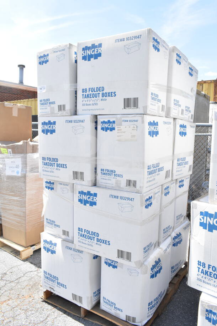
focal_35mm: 27
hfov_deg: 48.0
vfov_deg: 67.4
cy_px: 163
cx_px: 108
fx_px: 244
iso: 1600
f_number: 13
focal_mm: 18
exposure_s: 1/640
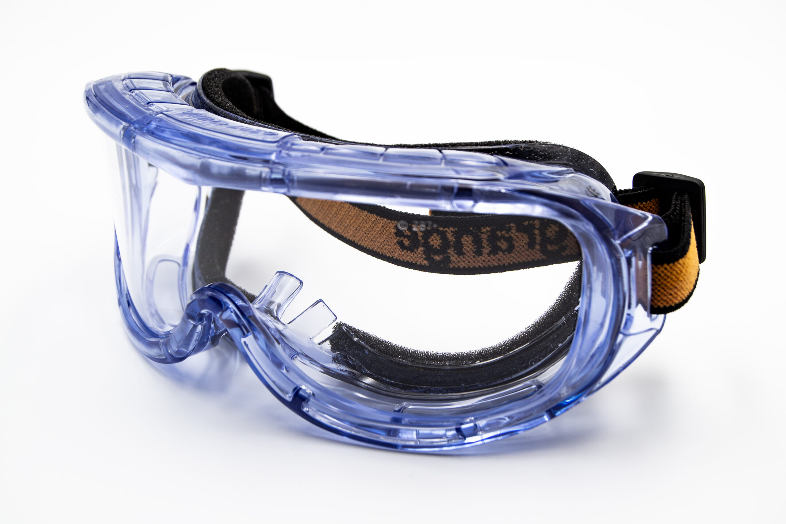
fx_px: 1375
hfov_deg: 31.9
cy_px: 262
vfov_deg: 21.6
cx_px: 393
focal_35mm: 63
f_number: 8
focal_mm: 42
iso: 200
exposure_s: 1/125
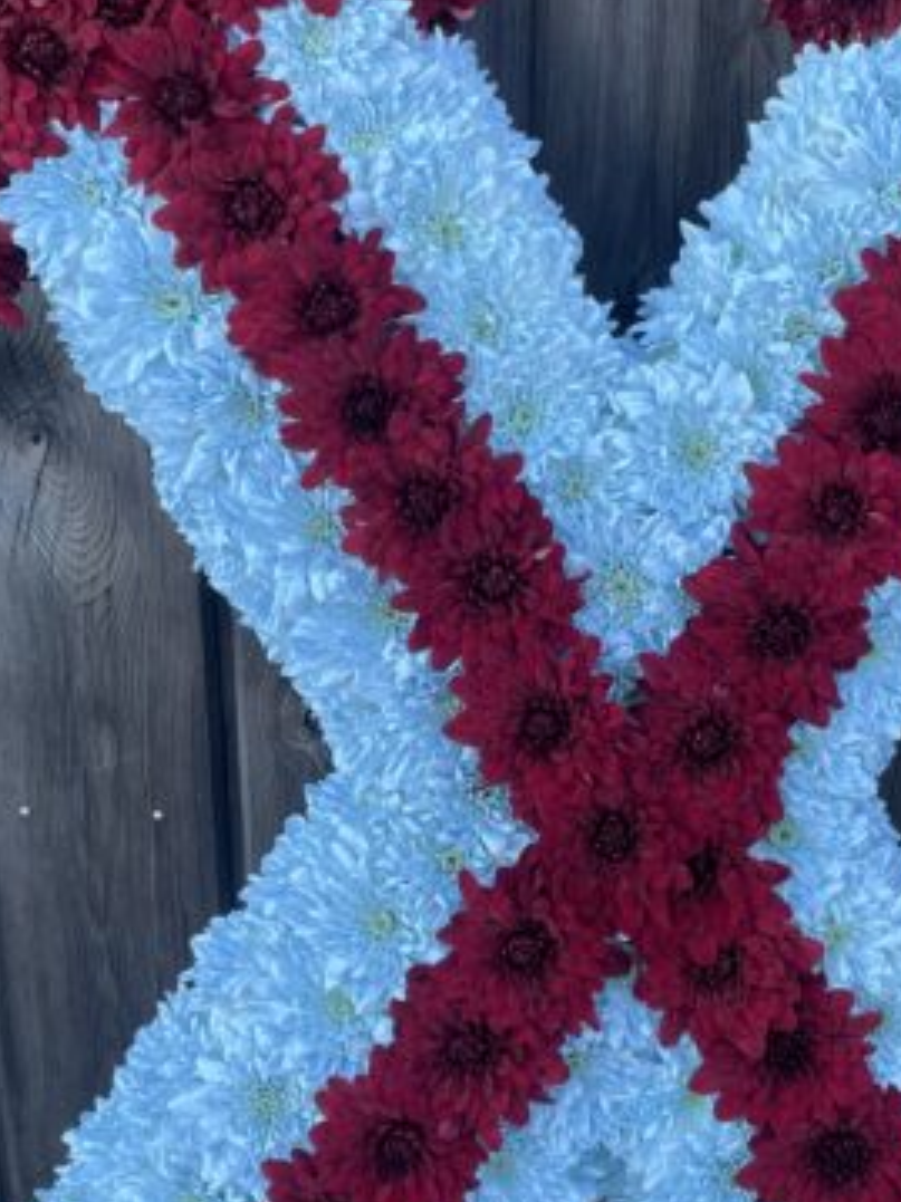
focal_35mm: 58
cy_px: 767
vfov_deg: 33.0
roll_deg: -3.1
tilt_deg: -31.2
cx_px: 610
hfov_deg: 25.1
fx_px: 2014
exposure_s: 1/171
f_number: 1.6
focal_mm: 4.2
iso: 32
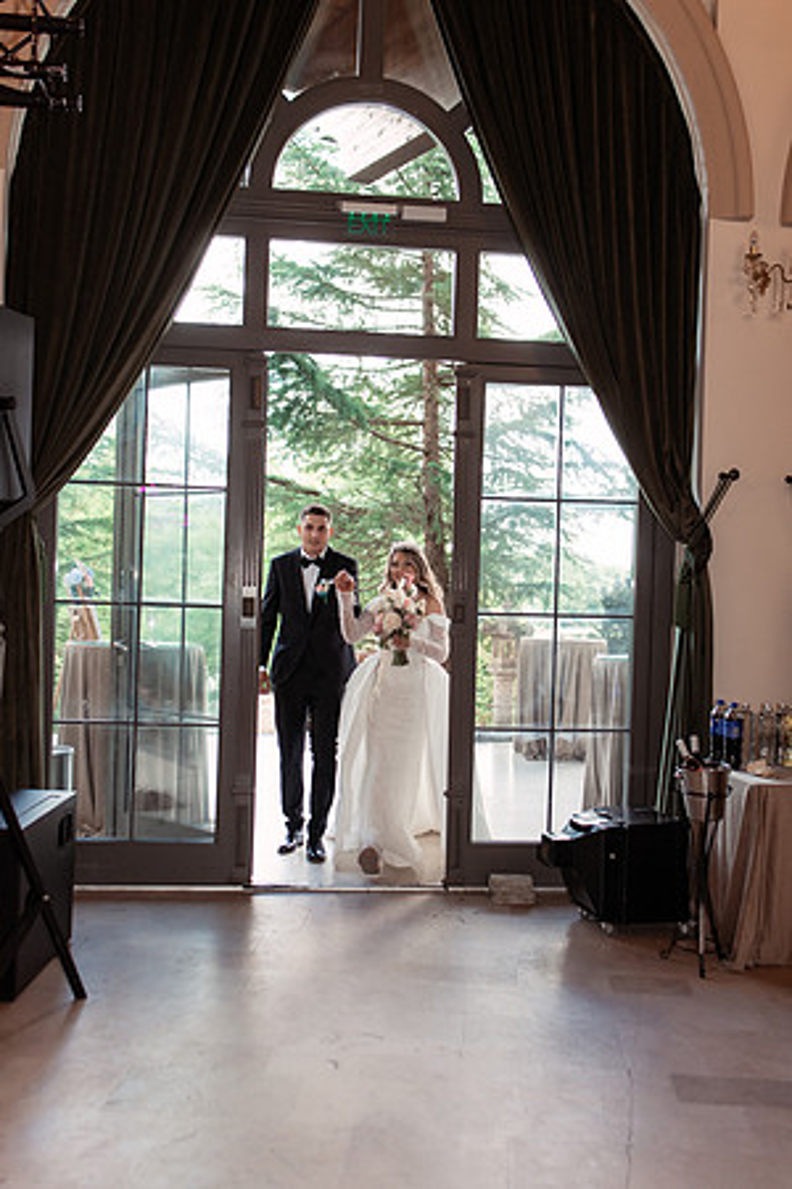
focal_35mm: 35
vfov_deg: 54.4
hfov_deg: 37.9
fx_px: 1155
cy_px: 594
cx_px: 396
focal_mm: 35
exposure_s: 1/250
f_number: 3.5
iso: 1250
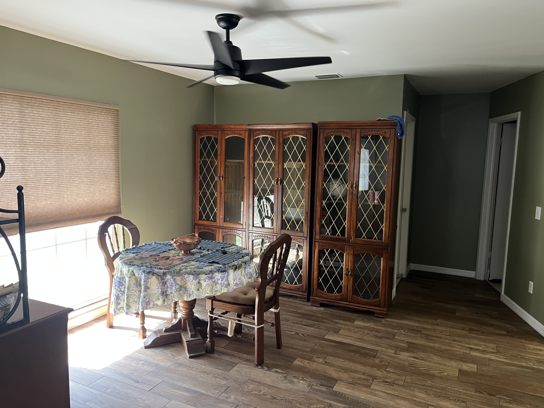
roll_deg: -1.5
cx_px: 272
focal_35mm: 26
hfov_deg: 67.3
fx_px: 409
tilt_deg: -6.2
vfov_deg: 53.1
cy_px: 204
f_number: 1.6
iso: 200
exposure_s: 1/60
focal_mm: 5.1
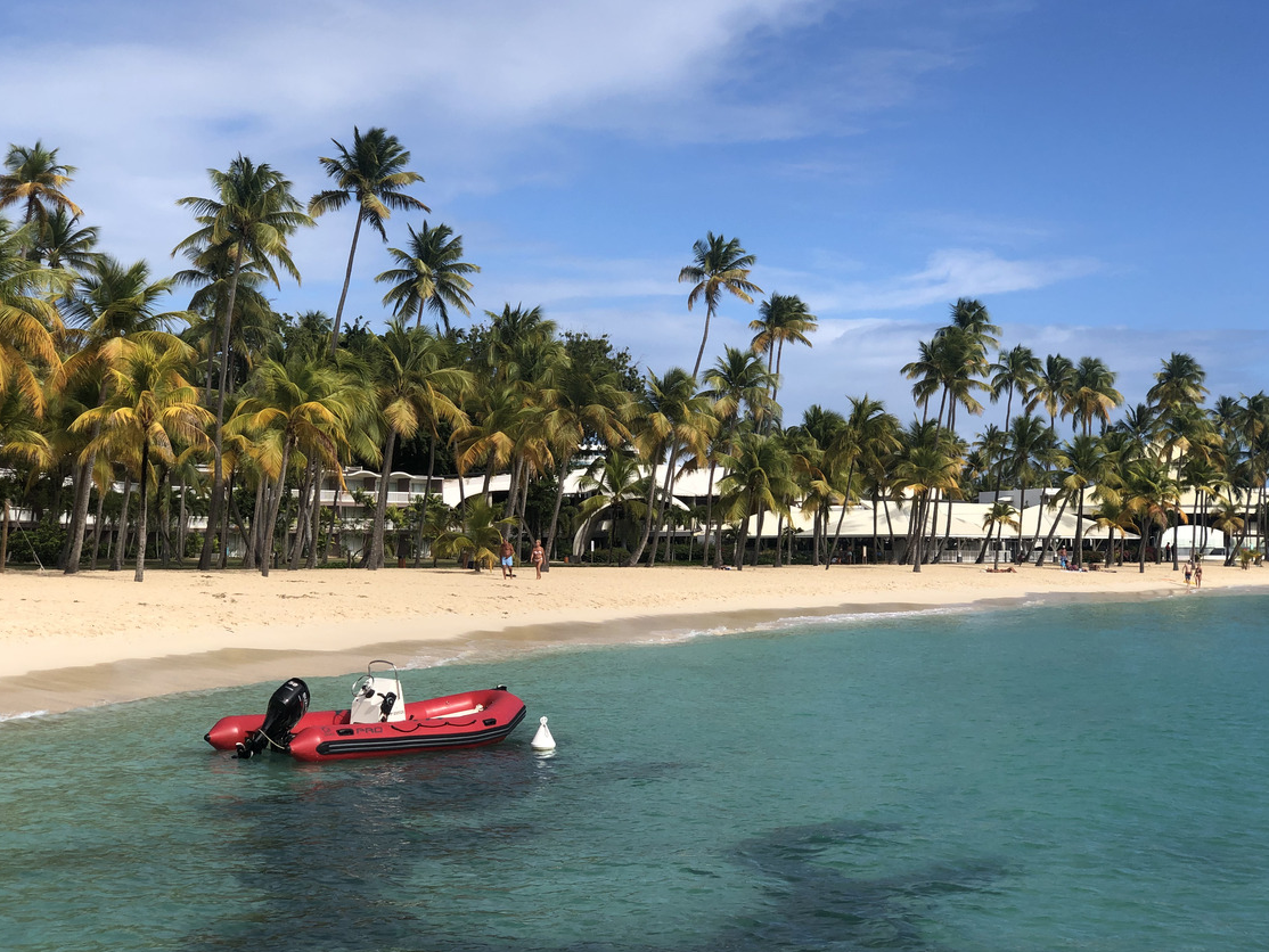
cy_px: 467
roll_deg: +0.6
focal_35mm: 56
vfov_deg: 26.1
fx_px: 2053
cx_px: 606
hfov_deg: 34.3
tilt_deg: +2.3
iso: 16
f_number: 2.4
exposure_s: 1/1656
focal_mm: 6
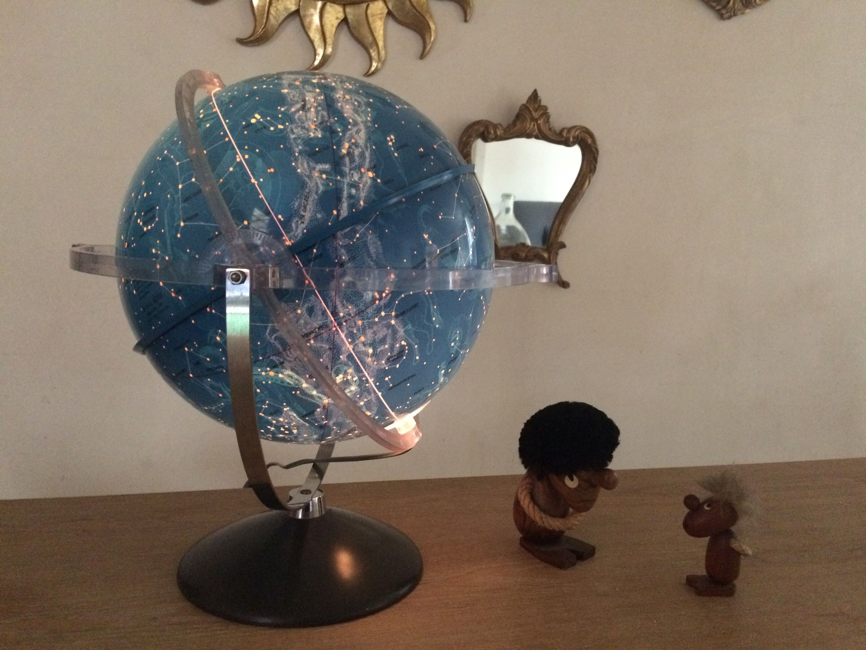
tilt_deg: -7.5
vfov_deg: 48.2
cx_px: 433
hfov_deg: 61.7
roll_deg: -2.4
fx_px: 726
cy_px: 325
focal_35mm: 29
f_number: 2.2
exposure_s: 1/17
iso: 400
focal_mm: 4.15
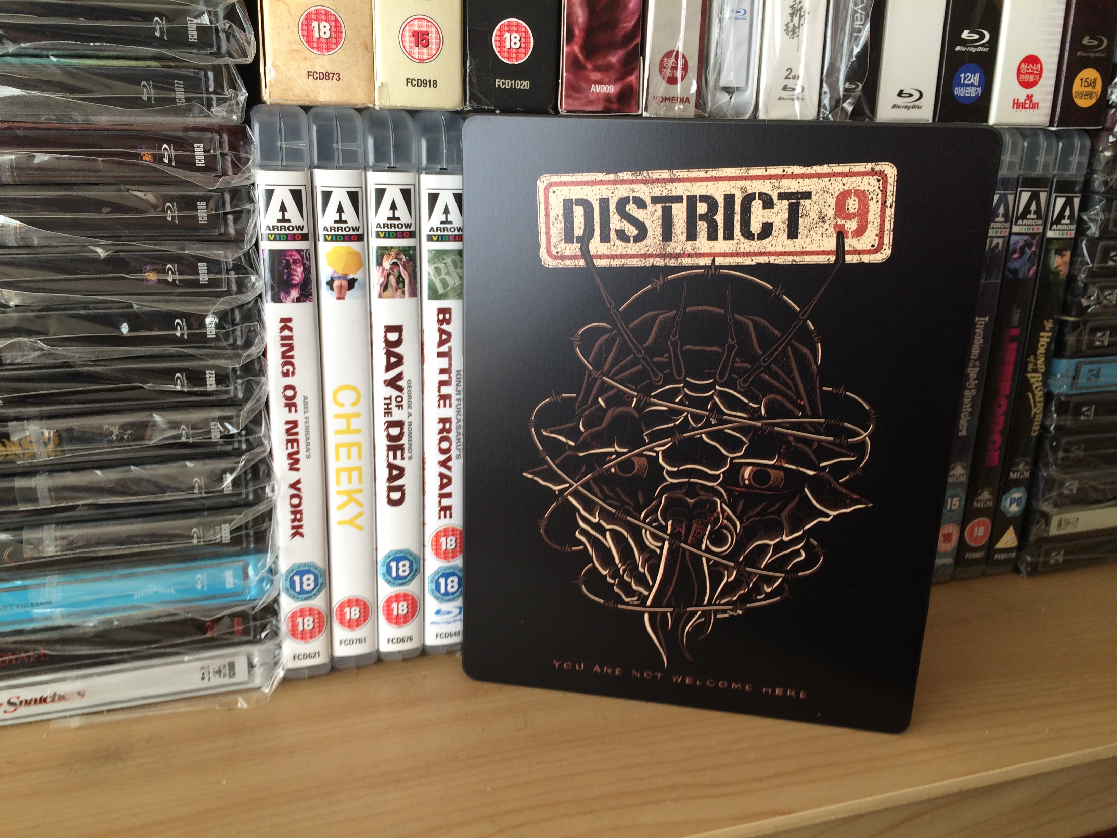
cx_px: 558
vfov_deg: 48.2
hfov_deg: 61.7
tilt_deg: -16.4
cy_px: 419
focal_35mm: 29
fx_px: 936
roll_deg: -1.3
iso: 50
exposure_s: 1/60
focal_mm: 4.15
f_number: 2.2
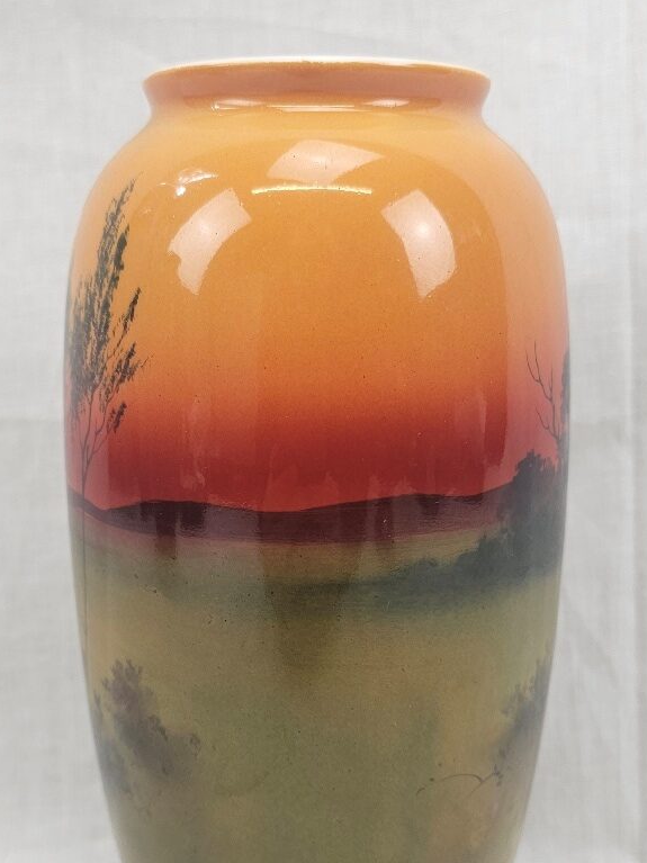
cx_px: 309
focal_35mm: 48
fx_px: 1197
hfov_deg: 30.3
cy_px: 530
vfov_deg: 39.4
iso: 64
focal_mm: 6.3
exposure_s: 1/100
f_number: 1.7
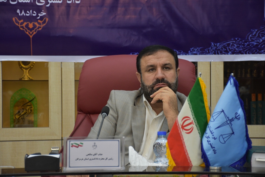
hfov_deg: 19.5
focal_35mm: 105
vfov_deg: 13.0
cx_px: 132
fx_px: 773
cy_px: 88
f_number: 5
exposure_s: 1/60
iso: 1800
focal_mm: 70
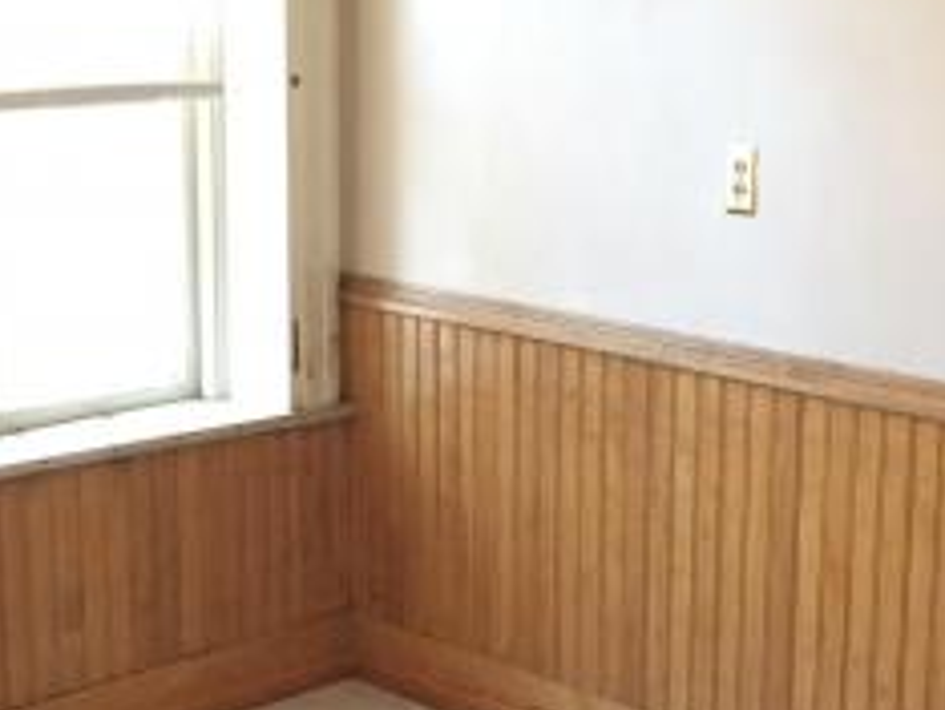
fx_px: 1968
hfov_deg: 26.9
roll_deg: +0.1
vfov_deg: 20.5
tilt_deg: -12.7
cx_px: 573
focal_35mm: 72
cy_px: 387
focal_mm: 4.15
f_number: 2.2
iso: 100
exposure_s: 1/30
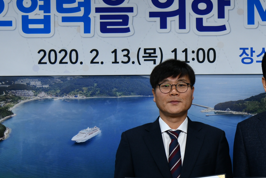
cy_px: 128
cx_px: 218
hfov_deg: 20.6
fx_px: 724
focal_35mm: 98
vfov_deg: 13.9
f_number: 4
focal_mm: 40
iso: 400
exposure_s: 1/250
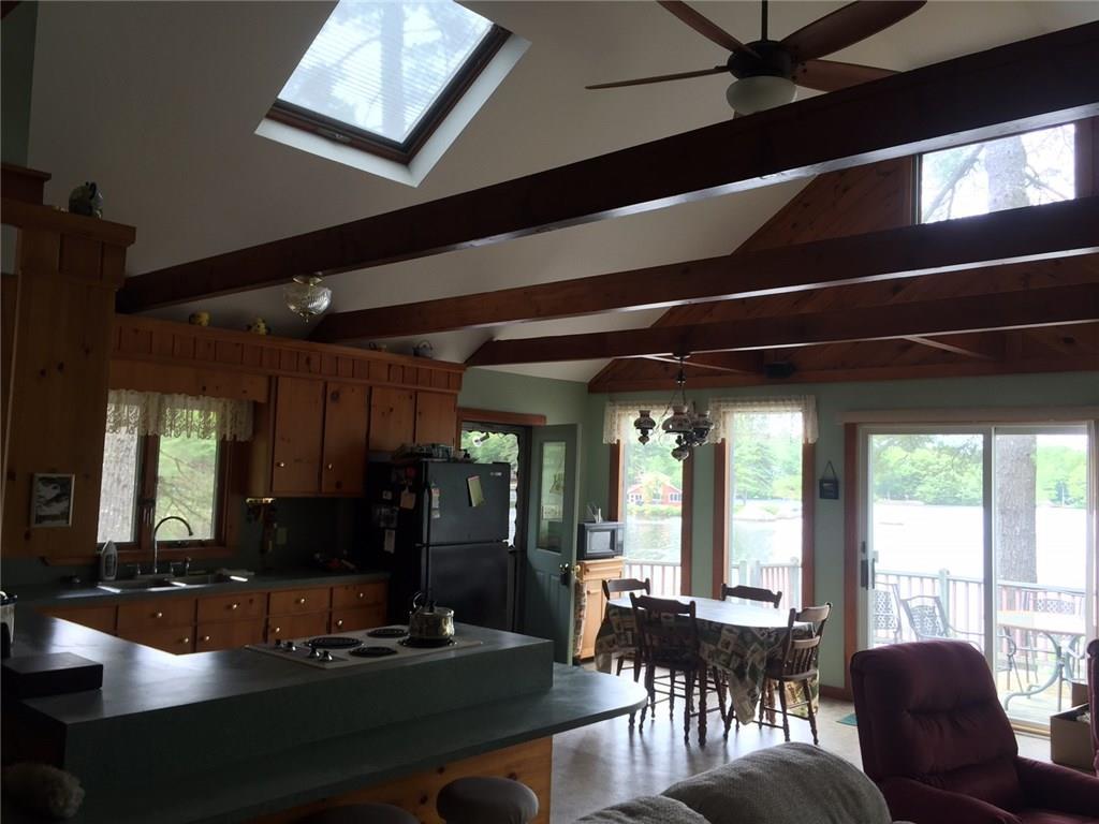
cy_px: 412
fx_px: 921
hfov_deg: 61.7
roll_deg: -2.0
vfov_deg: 48.2
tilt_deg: +3.5
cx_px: 550
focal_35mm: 29
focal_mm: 4.15
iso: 32
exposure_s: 1/40
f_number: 2.2
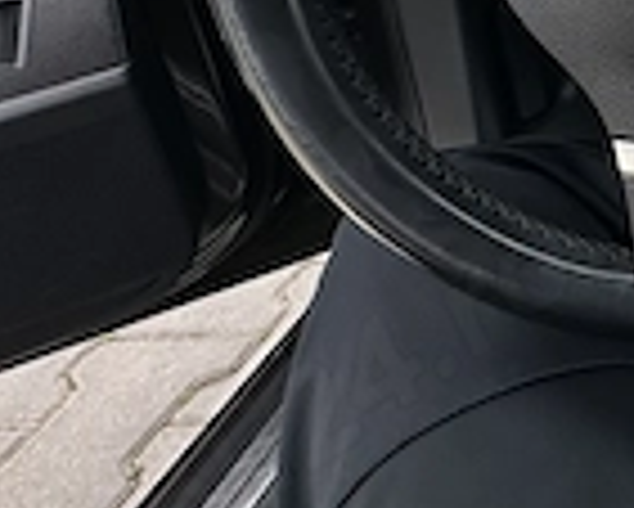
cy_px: -193
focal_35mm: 58
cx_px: 1228
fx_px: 1089
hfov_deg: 19.8
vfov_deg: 22.7
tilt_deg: -27.1
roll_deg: -1.1
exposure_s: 1/567
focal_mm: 2.22
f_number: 2.2
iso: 40
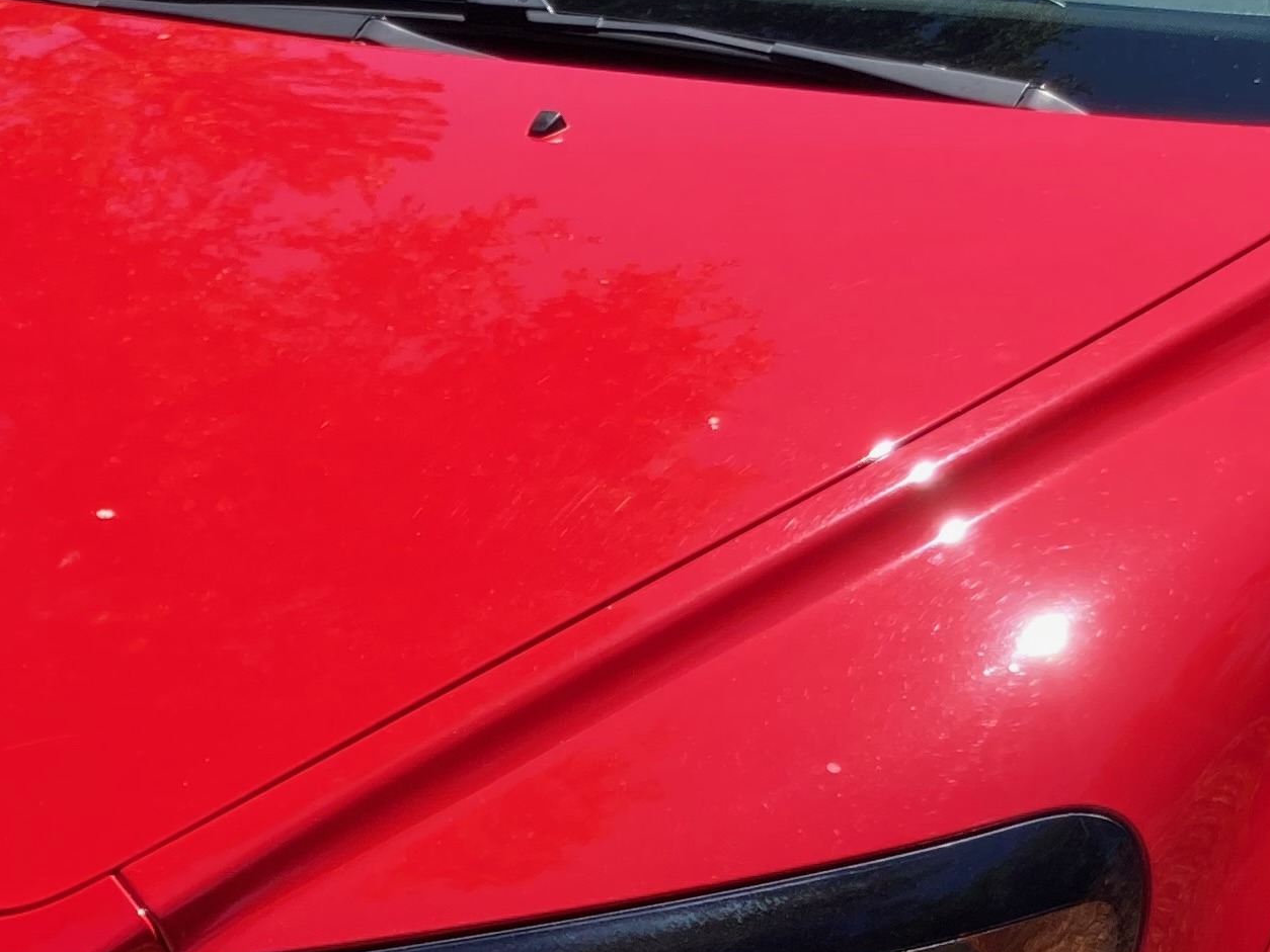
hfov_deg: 21.8
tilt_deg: -14.1
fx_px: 3303
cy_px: 629
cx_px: 566
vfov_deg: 16.4
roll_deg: -6.4
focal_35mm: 90
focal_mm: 3.99
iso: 20
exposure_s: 1/787
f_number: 1.8
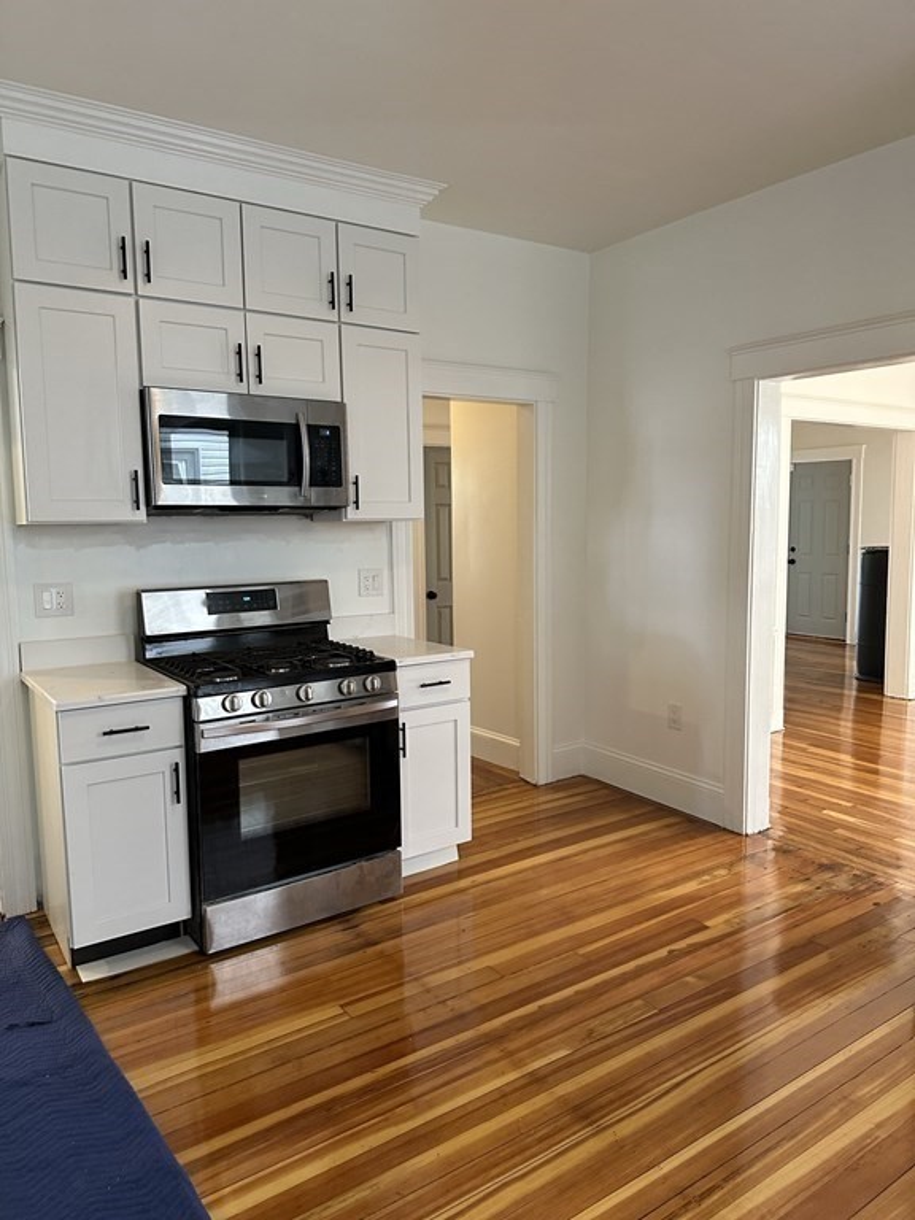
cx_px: 458
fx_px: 846
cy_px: 610
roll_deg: +0.5
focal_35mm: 24
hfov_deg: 56.8
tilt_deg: -4.7
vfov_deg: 71.6
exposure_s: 1/60
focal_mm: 6.86
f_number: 1.78
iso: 320
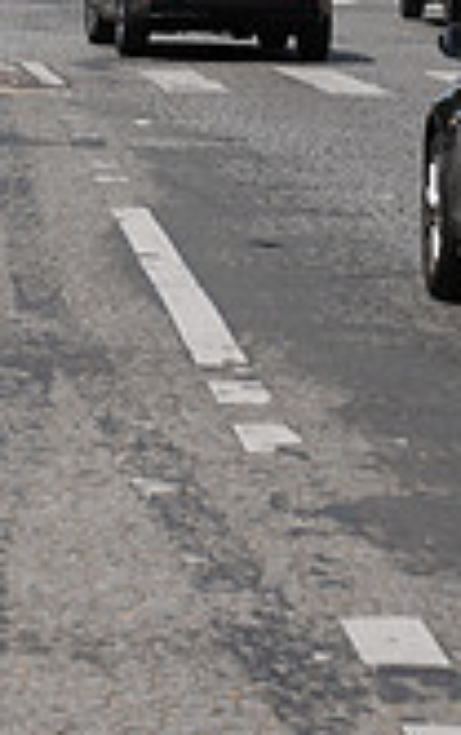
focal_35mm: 235
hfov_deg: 5.6
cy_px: -80
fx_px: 4716
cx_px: 7
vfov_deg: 8.8
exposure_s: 1/160
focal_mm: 66
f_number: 10
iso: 64
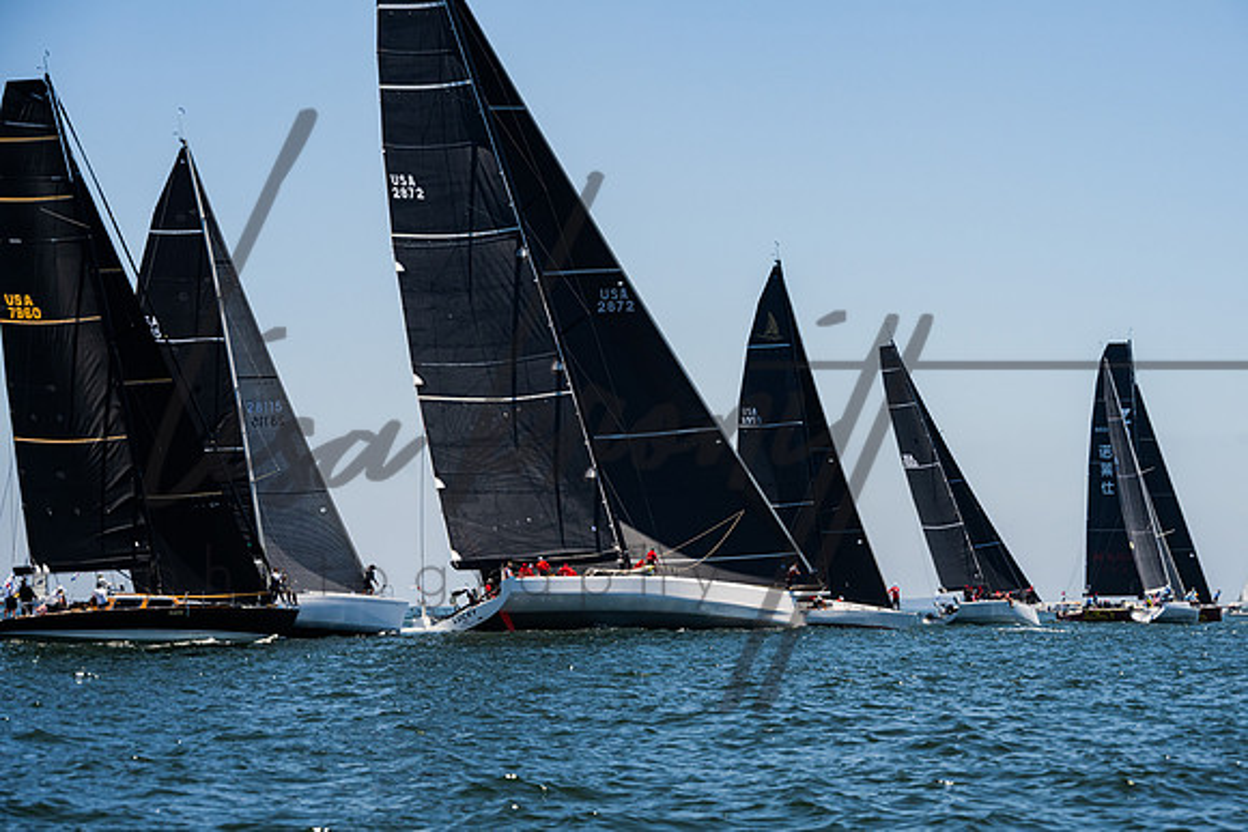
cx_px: 664
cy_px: 437
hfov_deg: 18.1
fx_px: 3910
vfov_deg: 12.2
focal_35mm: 113
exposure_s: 1/2500
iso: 500
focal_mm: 105
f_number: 8
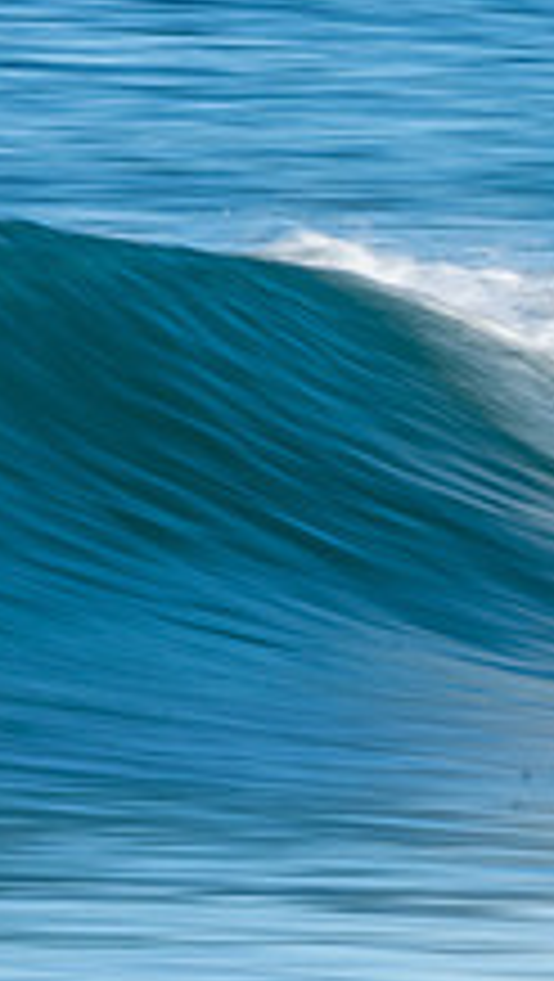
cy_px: 245
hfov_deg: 0.6
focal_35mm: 2091
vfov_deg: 1.0
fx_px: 54481
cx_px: 1103
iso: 100
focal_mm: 500
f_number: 22
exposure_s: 1/25
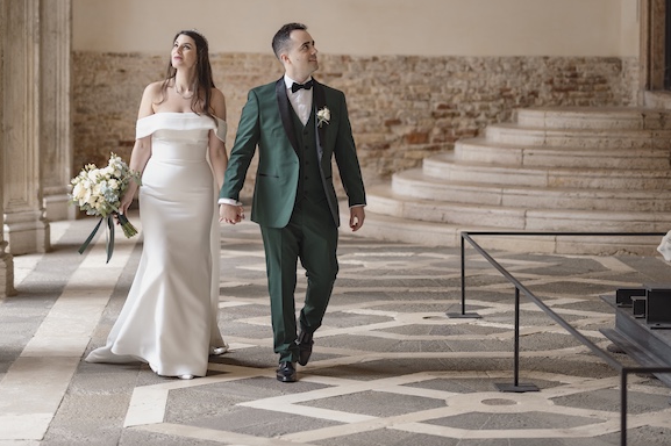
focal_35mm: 98
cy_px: 83
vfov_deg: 13.9
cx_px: 316
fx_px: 1825
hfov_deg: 20.8
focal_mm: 50
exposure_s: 1/125
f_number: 1.2
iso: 64
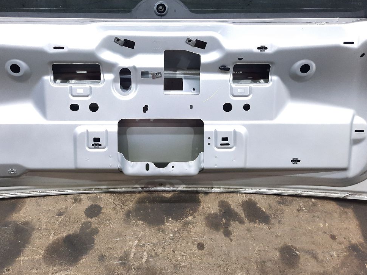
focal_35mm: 31
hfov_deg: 58.2
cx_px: 160
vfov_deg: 45.3
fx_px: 329
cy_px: 114
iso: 320
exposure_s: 1/50
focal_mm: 4.6
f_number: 2
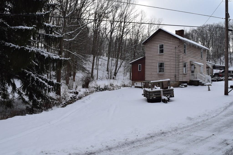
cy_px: 78
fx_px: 204
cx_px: 116
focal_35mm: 32
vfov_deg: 41.7
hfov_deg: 59.5
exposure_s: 1/400
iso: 200
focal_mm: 21
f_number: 10
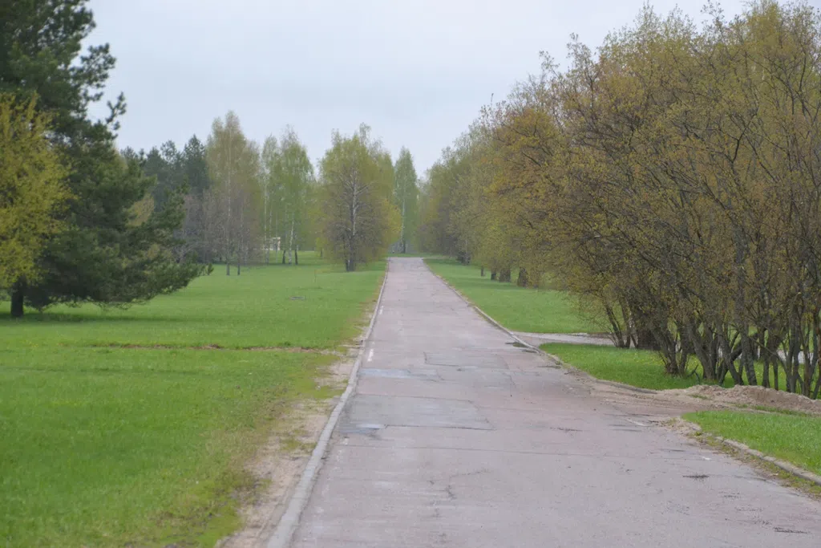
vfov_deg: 10.8
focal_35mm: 128
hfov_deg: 16.1
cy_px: 274
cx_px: 410
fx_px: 2908
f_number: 6.3
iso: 1600
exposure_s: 1/640
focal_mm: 85
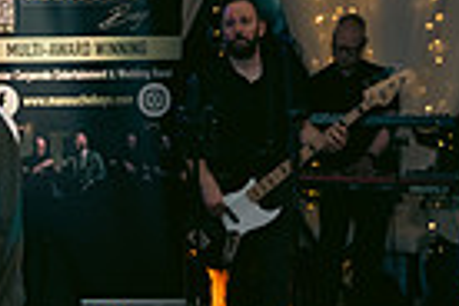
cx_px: -20
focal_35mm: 109
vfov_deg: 12.5
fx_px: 1390
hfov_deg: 18.2
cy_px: 248
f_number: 3.5
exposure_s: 1/160
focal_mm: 26
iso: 640
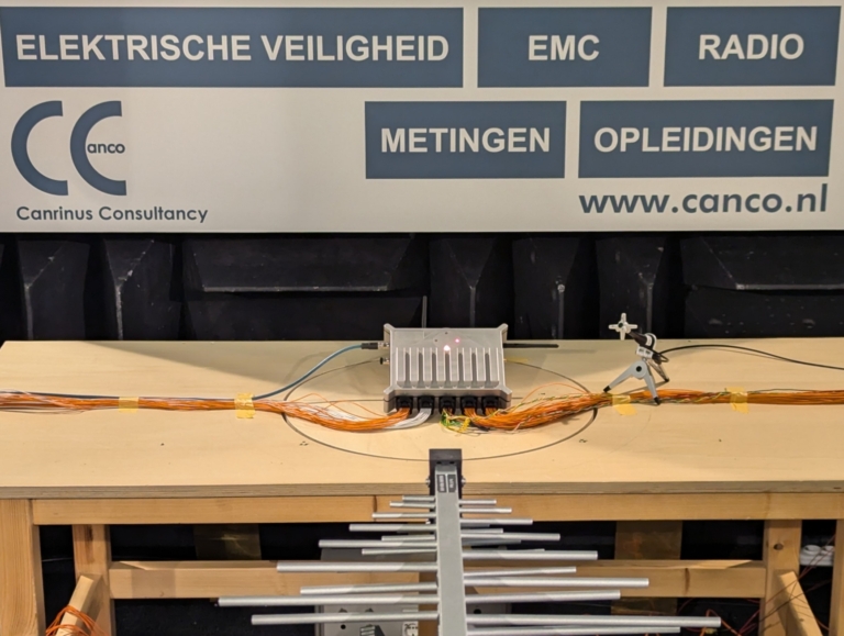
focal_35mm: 48
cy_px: 318
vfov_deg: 30.4
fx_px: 1173
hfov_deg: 39.6
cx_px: 422
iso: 150
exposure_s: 1/25
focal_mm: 6.81
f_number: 1.85
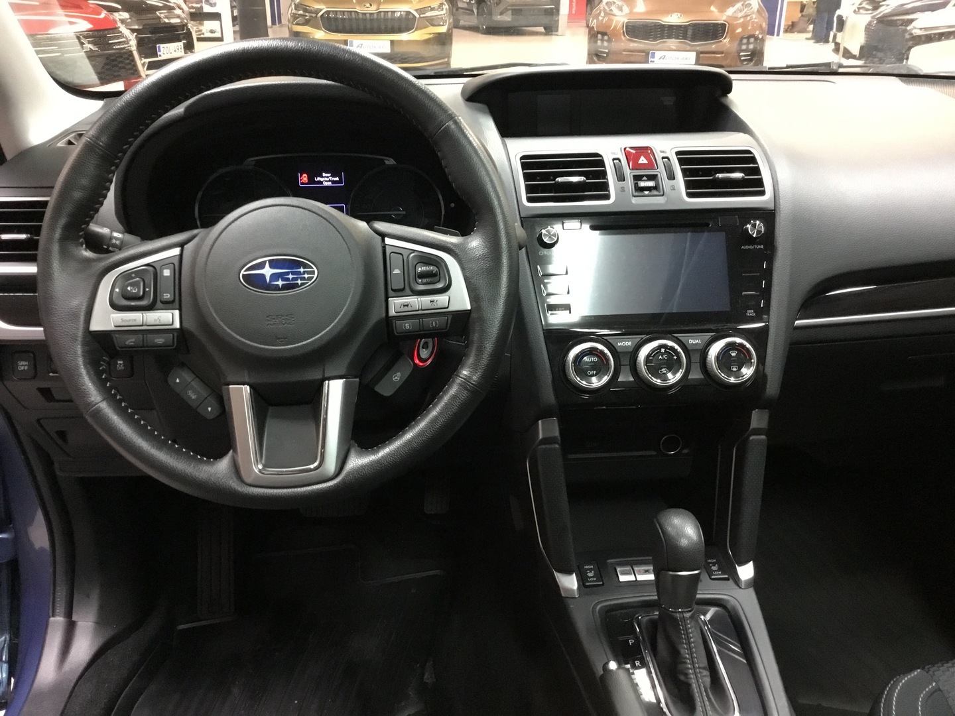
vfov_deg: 45.4
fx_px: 855
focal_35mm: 31
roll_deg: +1.0
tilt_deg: -24.1
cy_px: 358
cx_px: 478
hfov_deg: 58.4
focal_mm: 3.3
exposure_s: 1/17
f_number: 2.4
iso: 250
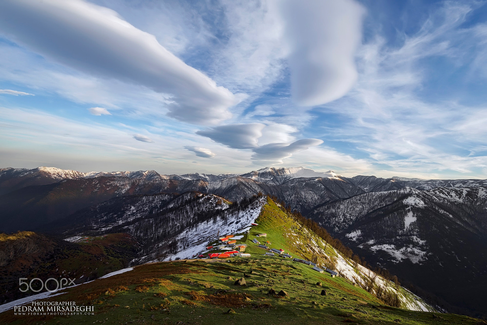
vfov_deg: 77.4
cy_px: 162
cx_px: 244
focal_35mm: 15
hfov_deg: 100.4
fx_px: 203
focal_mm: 15
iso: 100
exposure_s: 1/80
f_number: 9
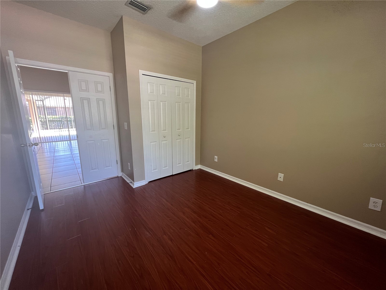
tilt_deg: -10.7
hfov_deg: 106.2
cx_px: 193
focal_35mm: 13
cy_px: 145
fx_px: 145
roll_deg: -0.7
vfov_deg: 89.9
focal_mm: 1.57
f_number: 1.8
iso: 160
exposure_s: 1/60
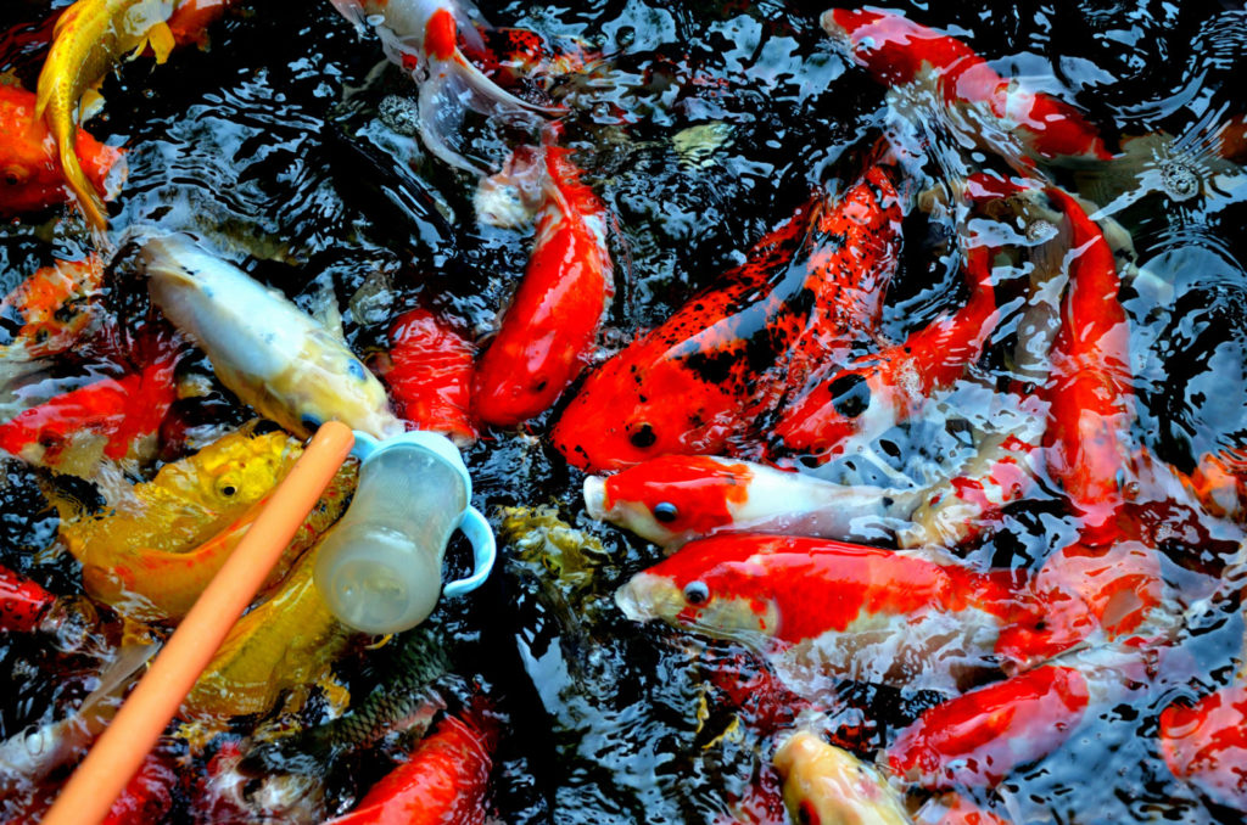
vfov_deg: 22.5
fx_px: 2074
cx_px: 624
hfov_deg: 33.5
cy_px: 412
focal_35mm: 60
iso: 800
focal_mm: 40
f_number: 4.5
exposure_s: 1/500
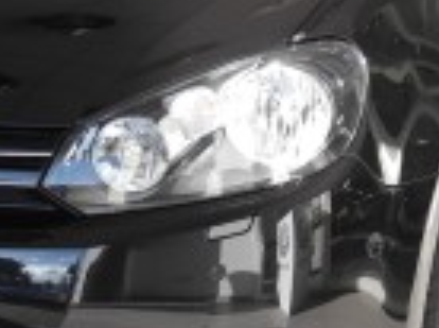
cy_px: 237
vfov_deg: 9.2
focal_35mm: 161
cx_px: 159
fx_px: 2038
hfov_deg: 12.3
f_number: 3.2
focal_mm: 8.8
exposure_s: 1/157
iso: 100
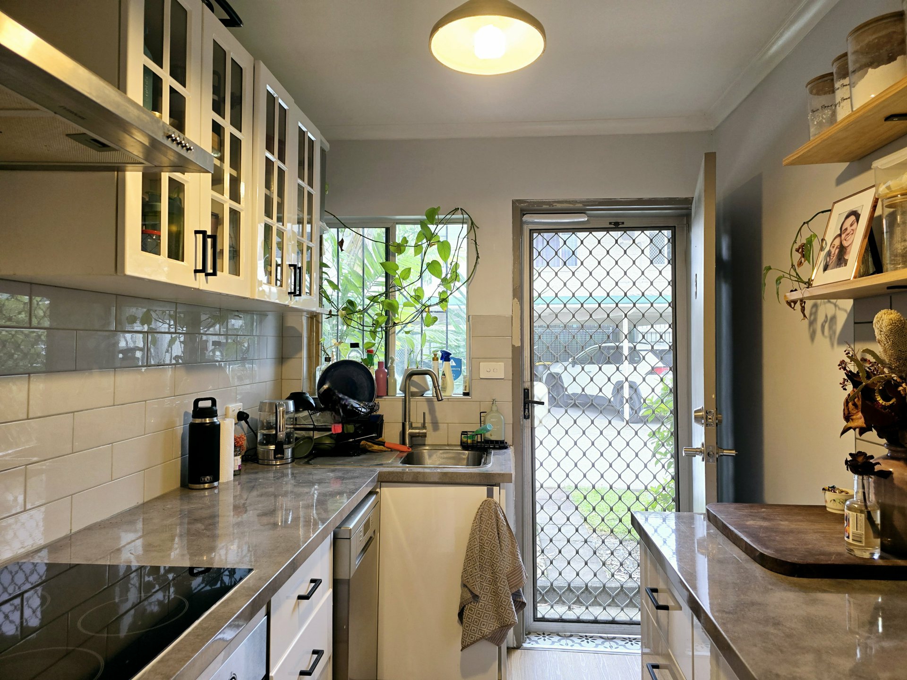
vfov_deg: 58.9
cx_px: 454
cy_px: 340
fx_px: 603
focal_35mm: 23
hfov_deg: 73.9
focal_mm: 6.3
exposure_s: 1/100
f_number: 1.7
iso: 80
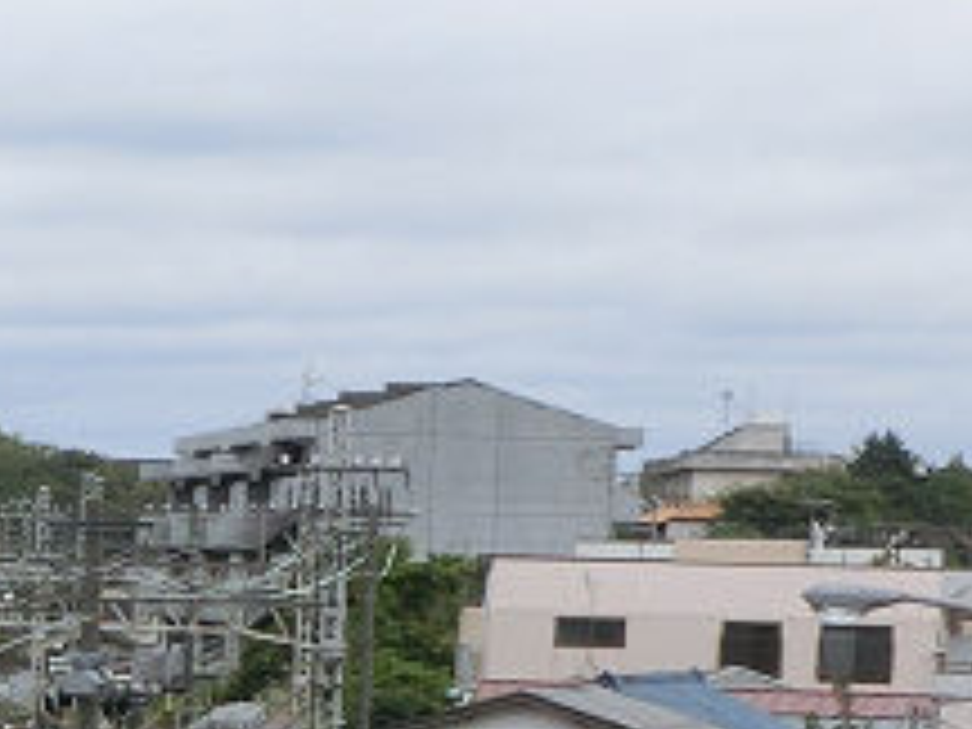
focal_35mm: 209
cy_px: 1418
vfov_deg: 6.9
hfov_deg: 9.1
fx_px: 5869
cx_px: -706
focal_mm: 7.9
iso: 80
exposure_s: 1/640
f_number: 3.4
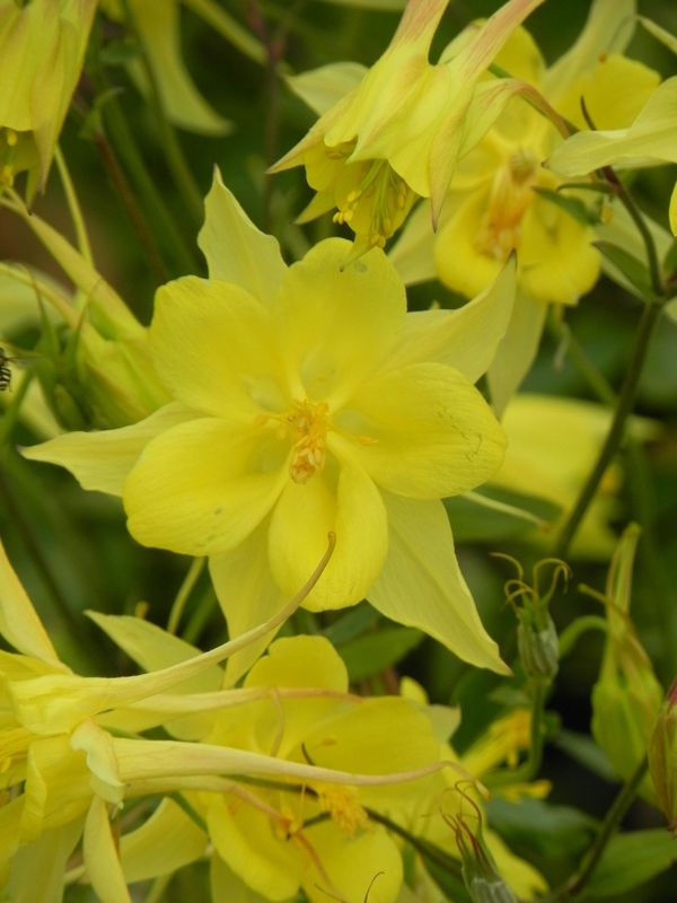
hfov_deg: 3.1
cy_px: 452
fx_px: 12543
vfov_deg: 4.1
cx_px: 338
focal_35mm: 481
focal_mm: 85.6
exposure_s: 1/1000
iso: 160
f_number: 5
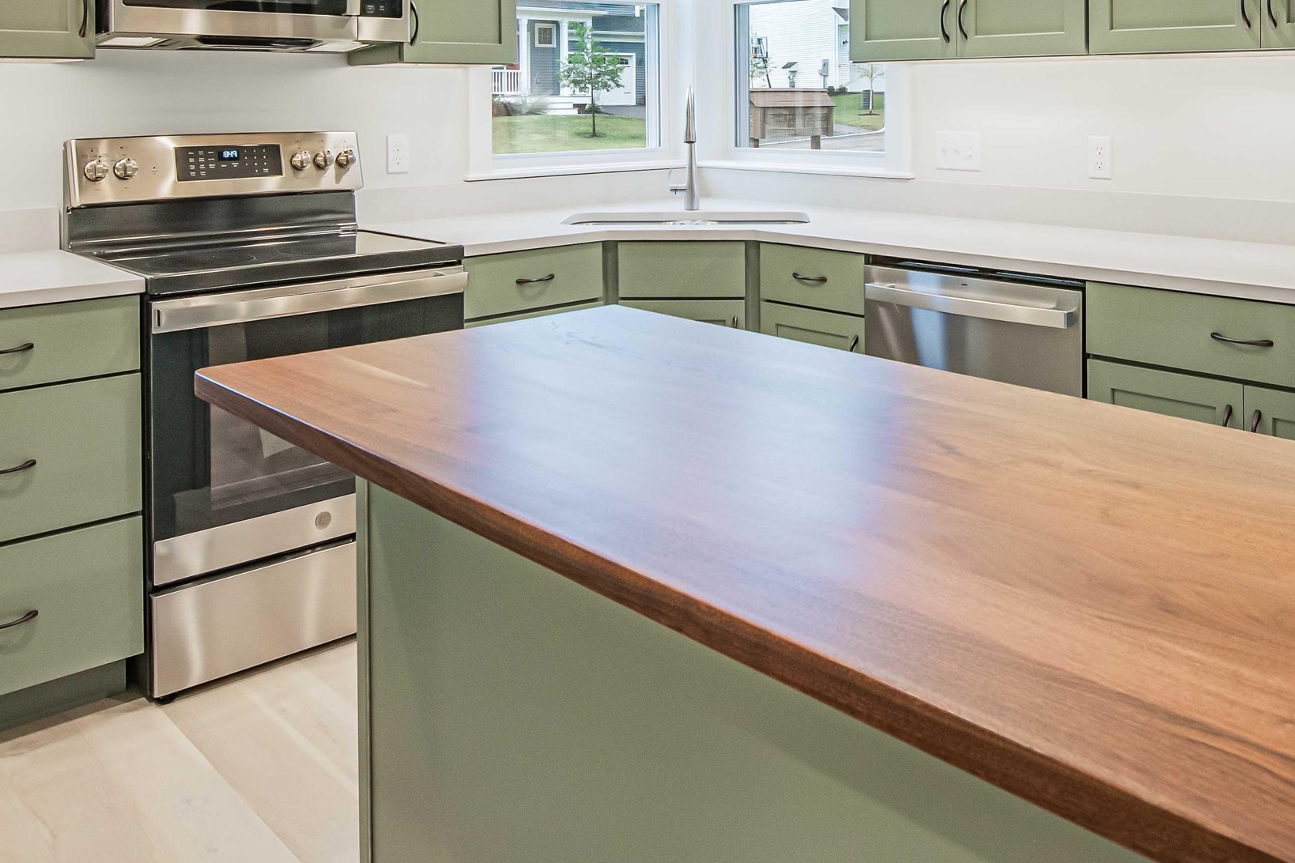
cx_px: 710
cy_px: 65
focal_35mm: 30
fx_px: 1079
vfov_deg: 39.9
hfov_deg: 61.8
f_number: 6.3
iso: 400
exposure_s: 1/20
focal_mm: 11
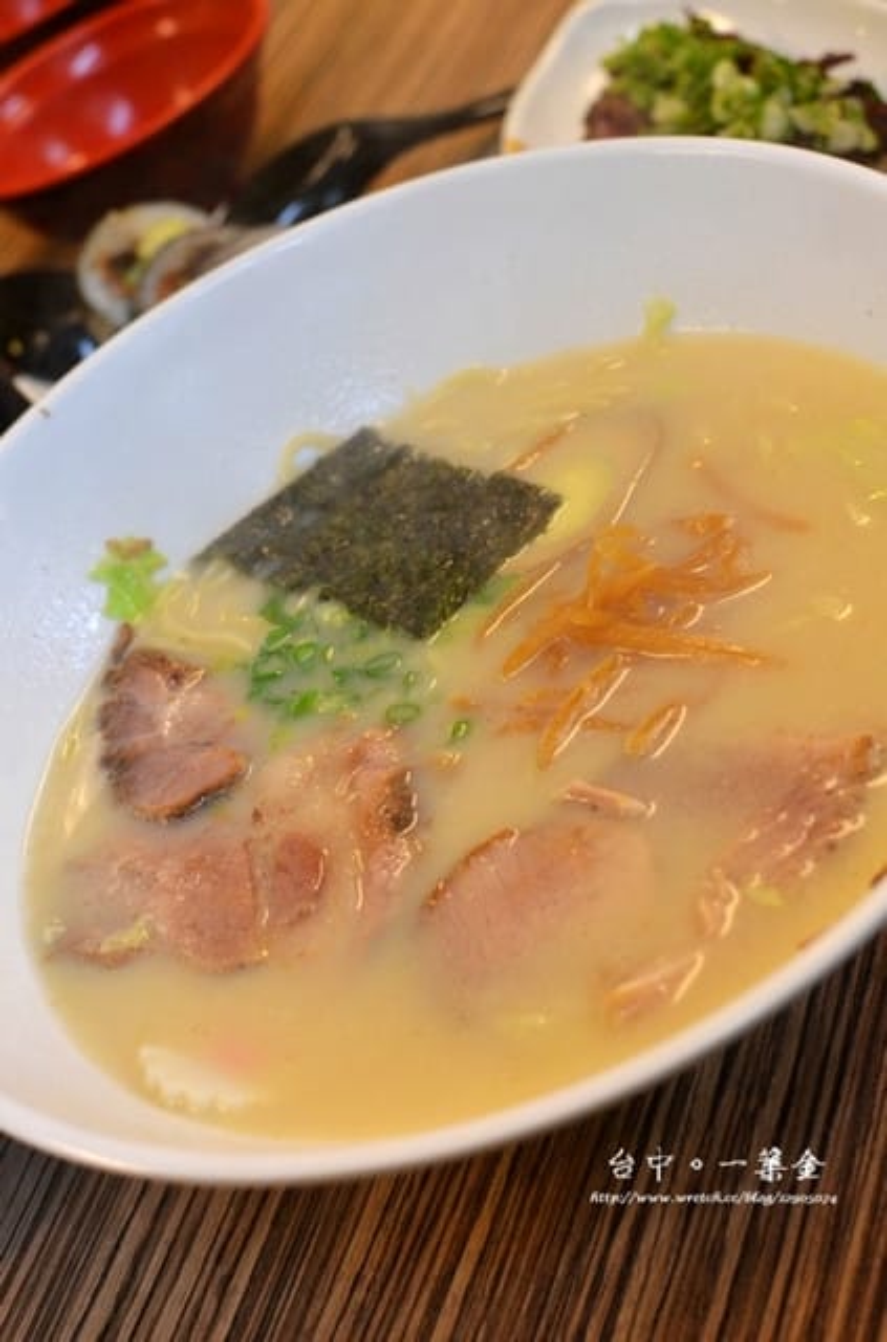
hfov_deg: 25.6
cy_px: 671
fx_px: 1952
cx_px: 444
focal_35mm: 52
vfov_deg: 37.9
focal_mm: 35
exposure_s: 1/125
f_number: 5
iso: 1250
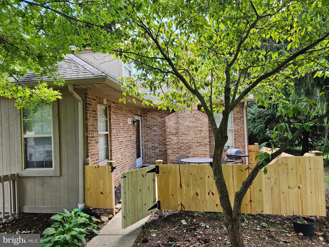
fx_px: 219
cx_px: 164
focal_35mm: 23
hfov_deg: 73.9
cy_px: 124
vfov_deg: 58.9
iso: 40
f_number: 1.8
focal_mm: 5.4
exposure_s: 1/120
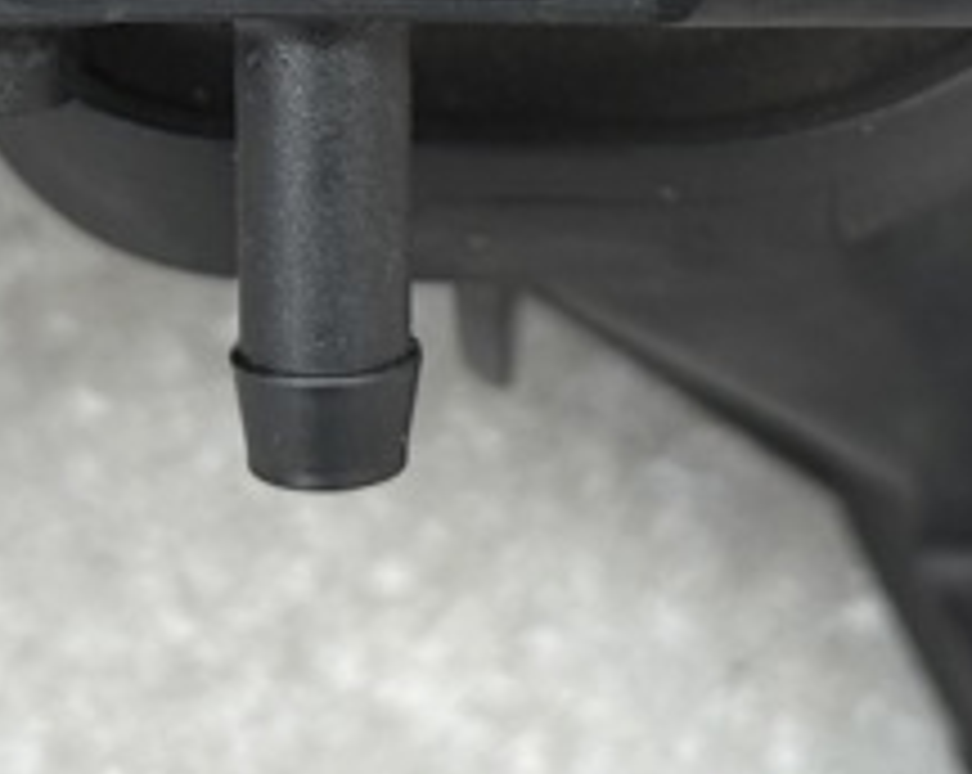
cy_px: -223
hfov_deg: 13.9
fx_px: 3991
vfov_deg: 10.8
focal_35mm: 139
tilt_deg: -50.3
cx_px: 562
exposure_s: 1/60
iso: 200
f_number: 1.78
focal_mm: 6.76
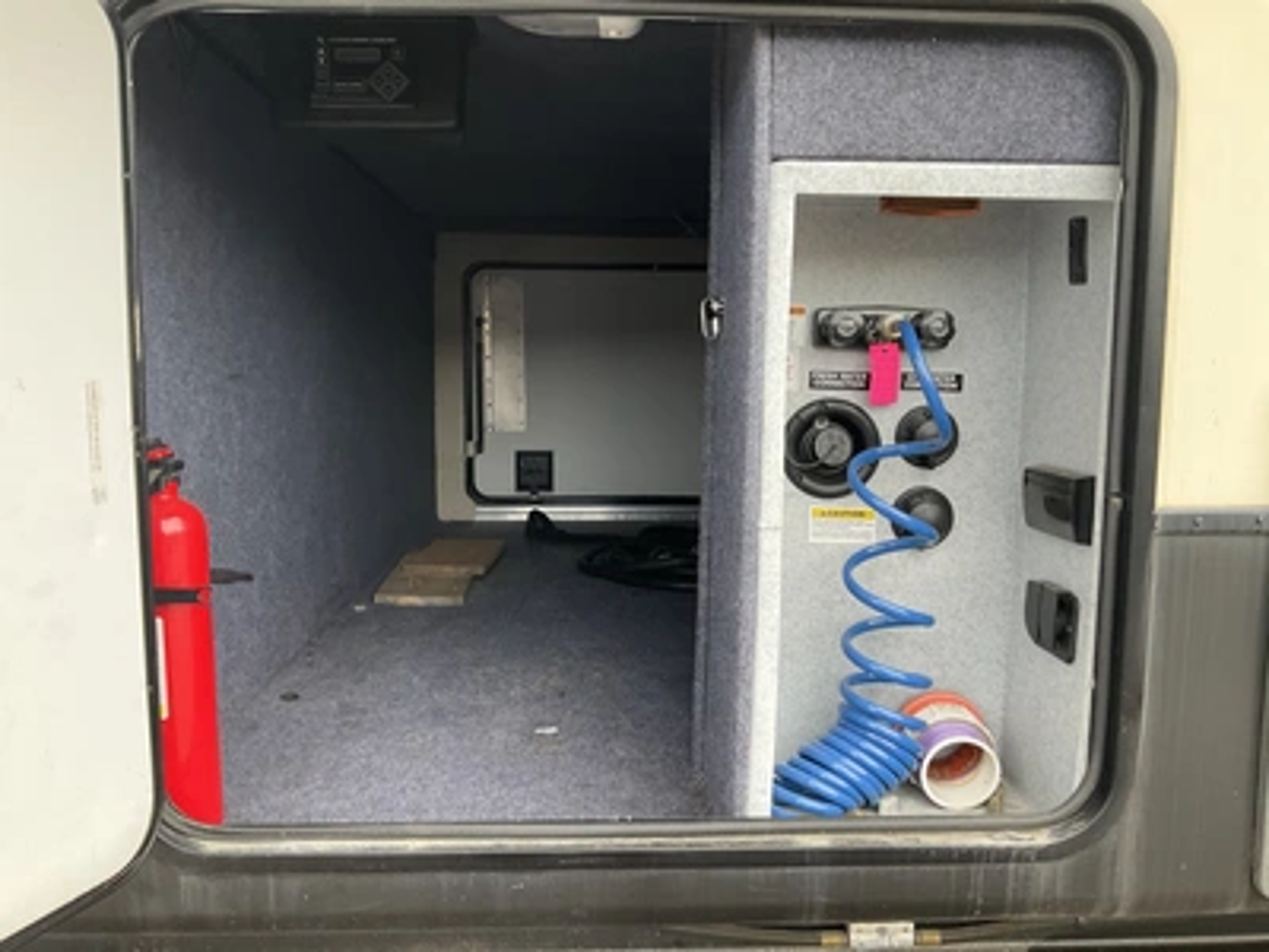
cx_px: 634
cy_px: 476
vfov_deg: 48.2
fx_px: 1063
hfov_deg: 61.7
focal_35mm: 29
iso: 64
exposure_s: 1/82
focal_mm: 3
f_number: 1.8
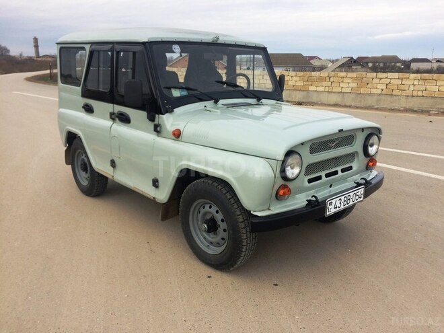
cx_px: 222
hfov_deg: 61.7
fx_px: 372
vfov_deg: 48.2
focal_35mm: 29
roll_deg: -0.7
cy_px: 166
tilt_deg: -15.3
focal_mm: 4.15
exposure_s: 1/933
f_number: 2.2
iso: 32
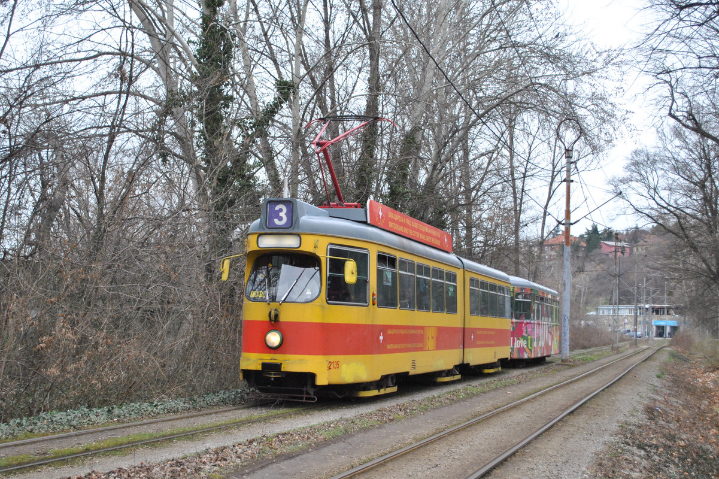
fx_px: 958
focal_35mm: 48
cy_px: 240
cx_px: 360
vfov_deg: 28.1
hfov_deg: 41.1
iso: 800
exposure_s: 1/400
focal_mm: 32
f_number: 4.8
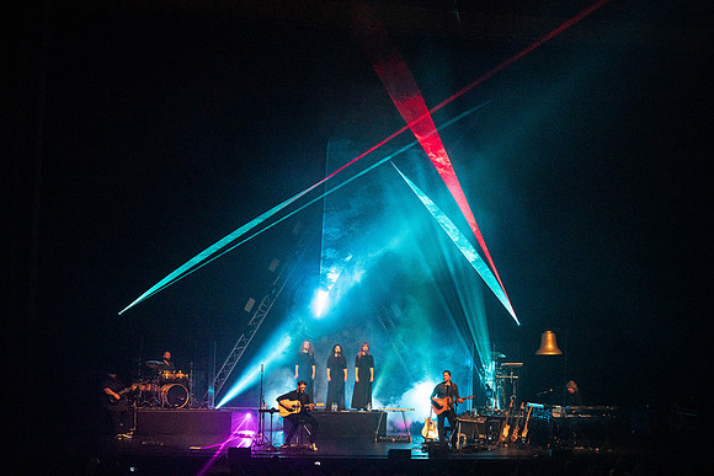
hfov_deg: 28.8
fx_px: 1389
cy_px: 238
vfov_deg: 19.5
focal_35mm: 70
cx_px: 357
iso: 6400
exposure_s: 1/250
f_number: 5.6
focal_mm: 70
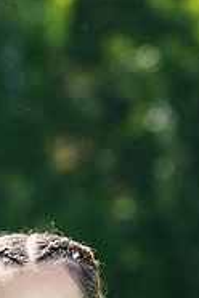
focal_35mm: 918
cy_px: 460
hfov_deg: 1.5
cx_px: -6
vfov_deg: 2.2
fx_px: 7611
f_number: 10
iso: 200
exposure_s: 1/125
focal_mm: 294
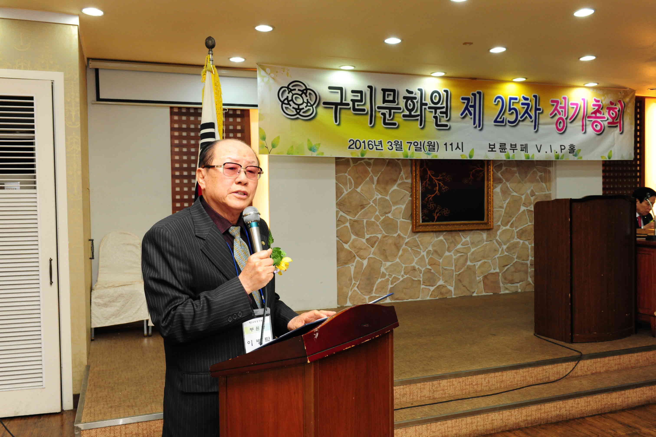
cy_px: 218
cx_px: 328
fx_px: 583
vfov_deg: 41.1
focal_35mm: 32
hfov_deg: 58.7
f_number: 7.1
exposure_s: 1/60
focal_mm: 32
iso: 1600
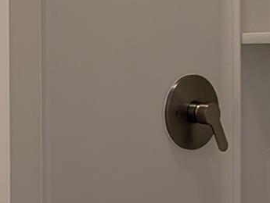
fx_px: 555
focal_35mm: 71
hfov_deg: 26.3
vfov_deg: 20.6
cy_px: 48
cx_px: 21
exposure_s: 1/300
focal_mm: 2.02
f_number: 1.7
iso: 44
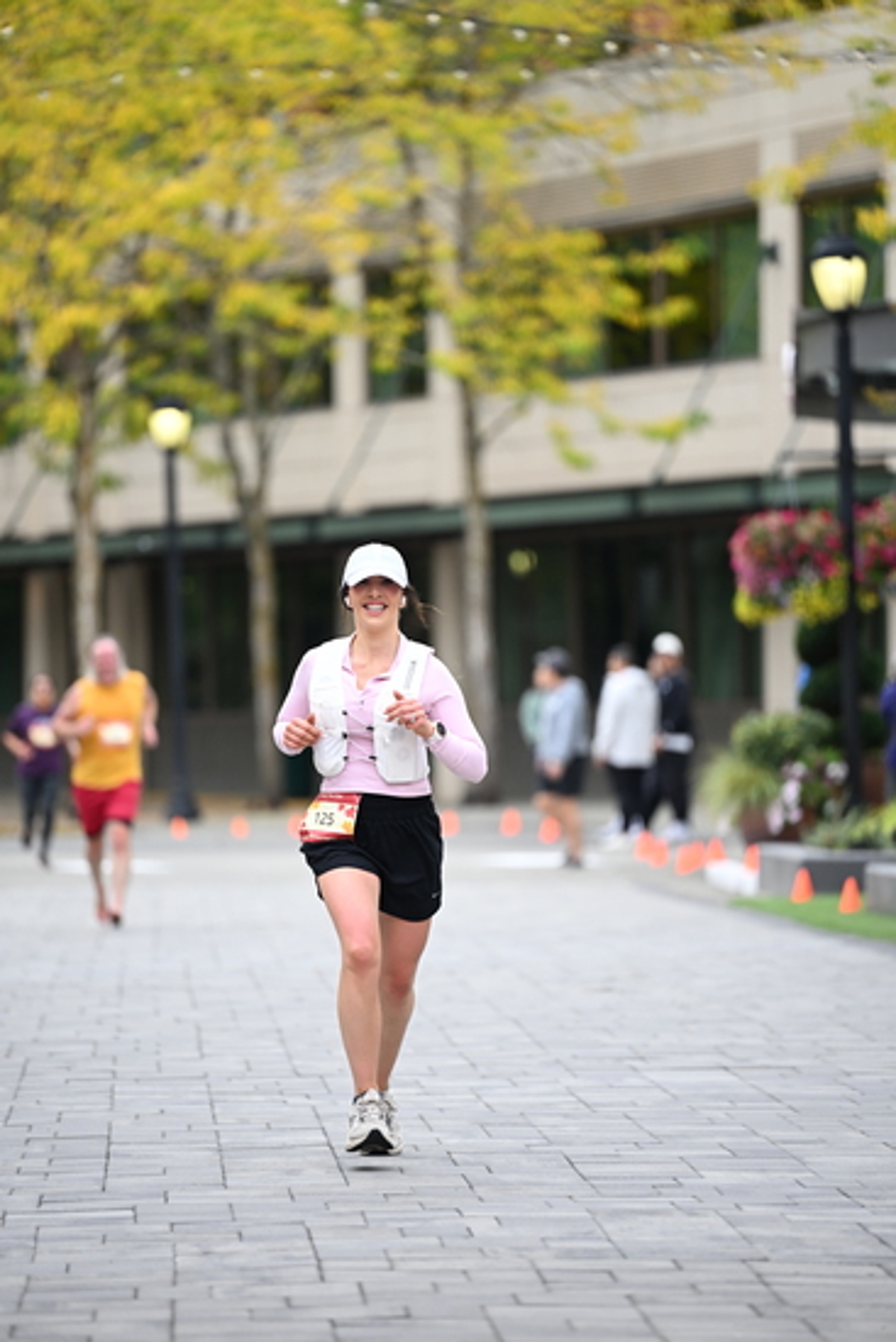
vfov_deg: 10.8
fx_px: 7088
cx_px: 448
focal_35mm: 190
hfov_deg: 7.2
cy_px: 671
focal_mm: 190
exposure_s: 1/2000
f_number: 2.8
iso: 640
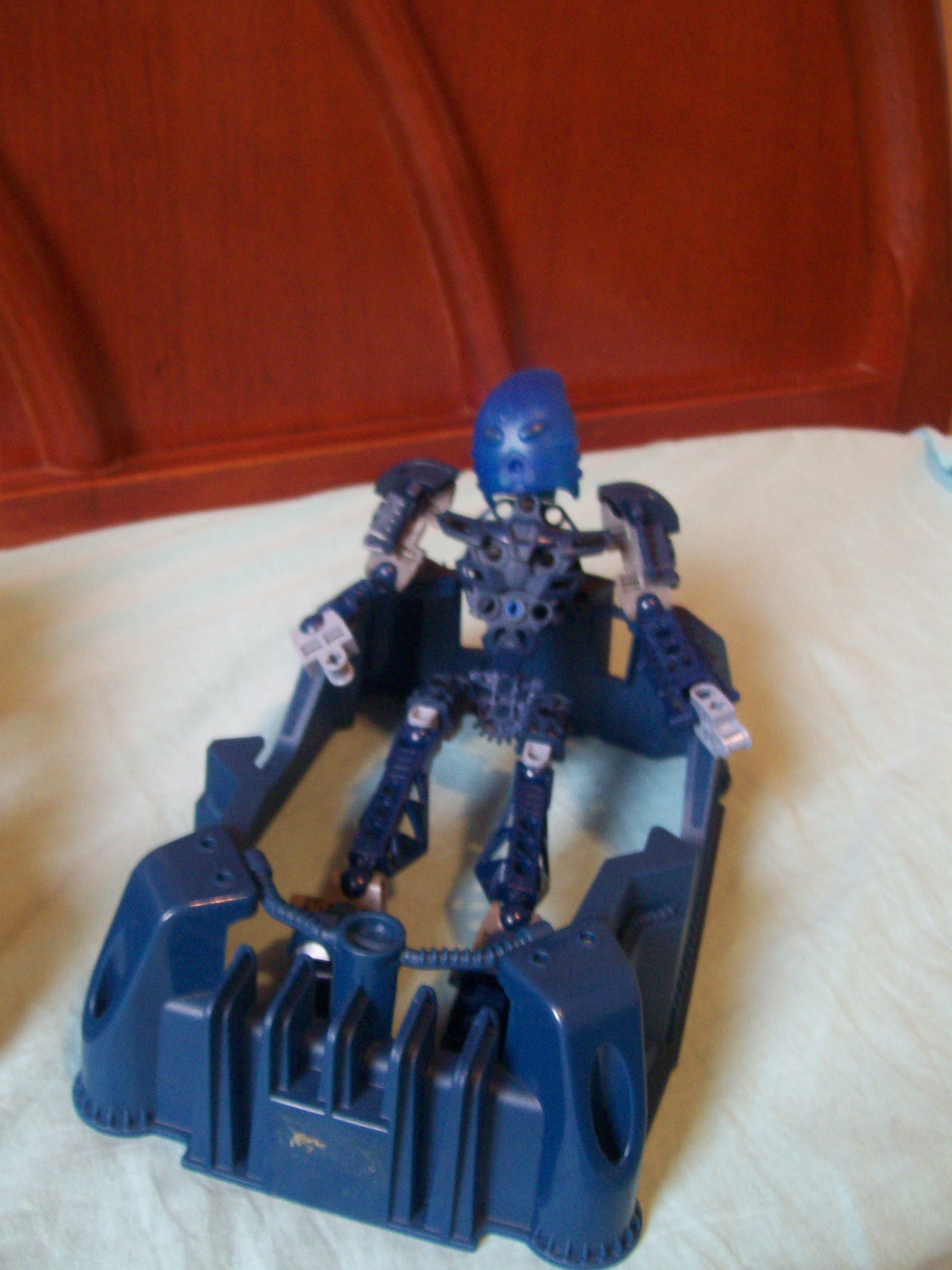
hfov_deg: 39.7
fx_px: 1320
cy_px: 635
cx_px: 476
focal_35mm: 36
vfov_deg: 51.4
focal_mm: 6
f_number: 2.7
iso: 160
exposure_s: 1/8
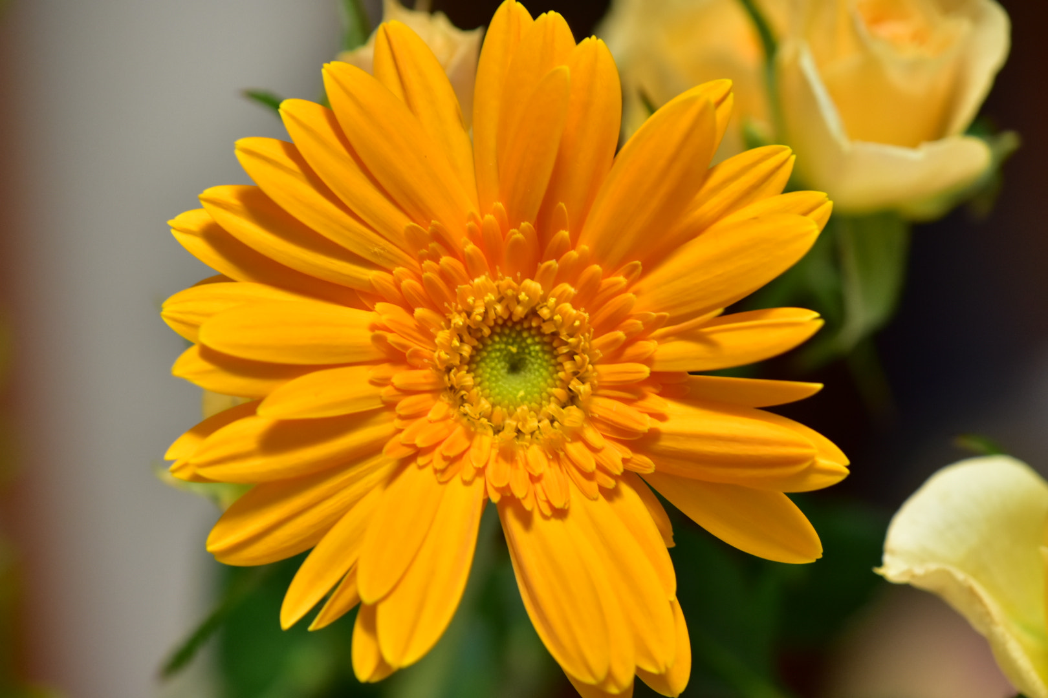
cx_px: 524
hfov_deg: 16.1
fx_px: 3711
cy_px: 349
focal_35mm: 128
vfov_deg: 10.8
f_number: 5.6
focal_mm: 85
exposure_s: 1/20
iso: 800
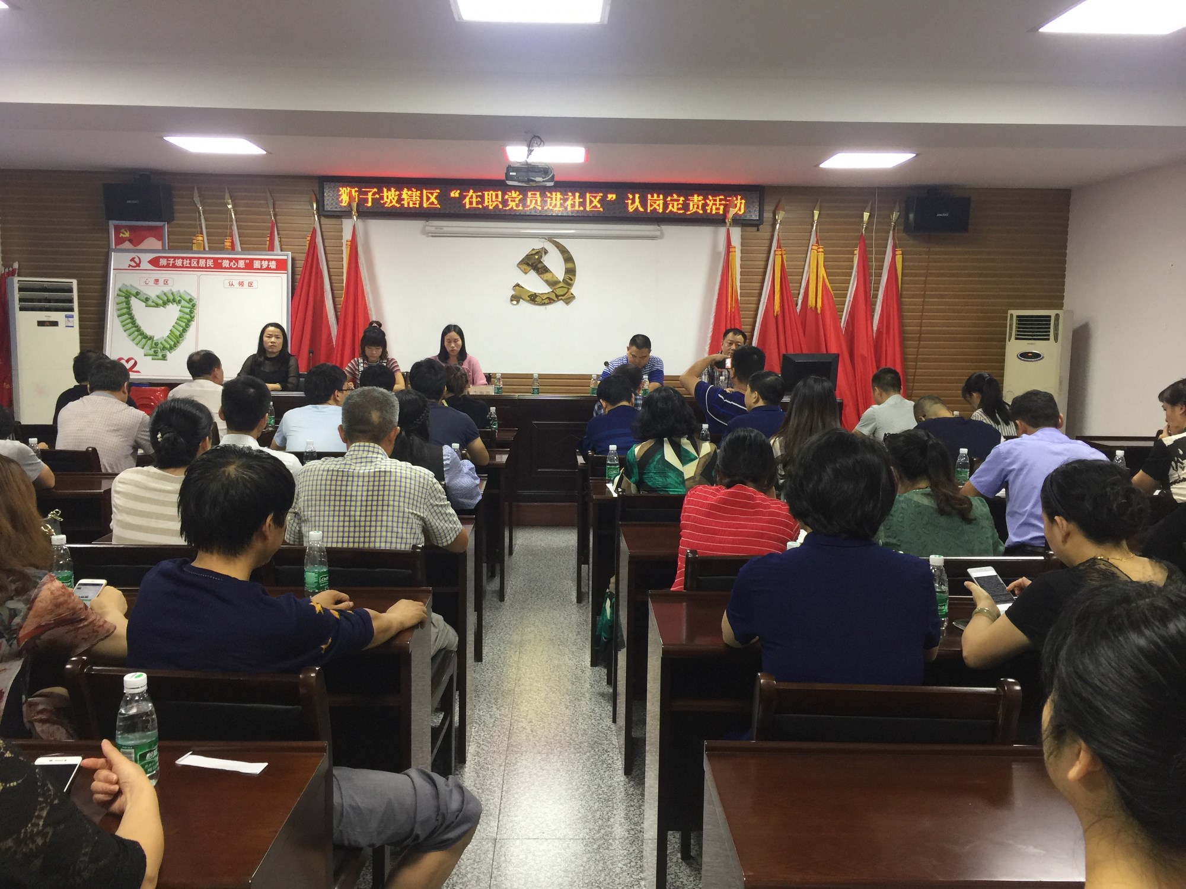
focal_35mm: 29
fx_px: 994
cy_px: 444
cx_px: 593
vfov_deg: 48.2
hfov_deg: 61.7
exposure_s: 1/17
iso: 40
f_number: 2.2
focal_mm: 4.15
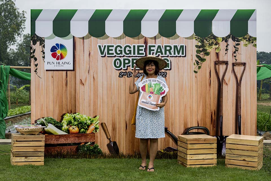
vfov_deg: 26.5
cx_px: 136
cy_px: 90
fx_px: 384
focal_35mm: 51
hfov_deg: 38.9
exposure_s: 1/250
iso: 160
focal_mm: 51
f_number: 6.3
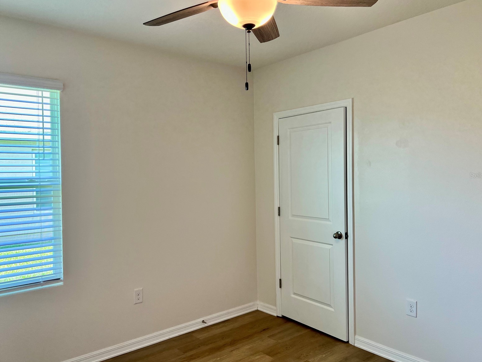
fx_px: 376
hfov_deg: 65.3
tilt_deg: -0.5
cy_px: 175
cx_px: 249
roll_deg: +1.4
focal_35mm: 27
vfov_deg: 51.4
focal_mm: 5.7
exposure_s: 1/120
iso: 100
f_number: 1.5
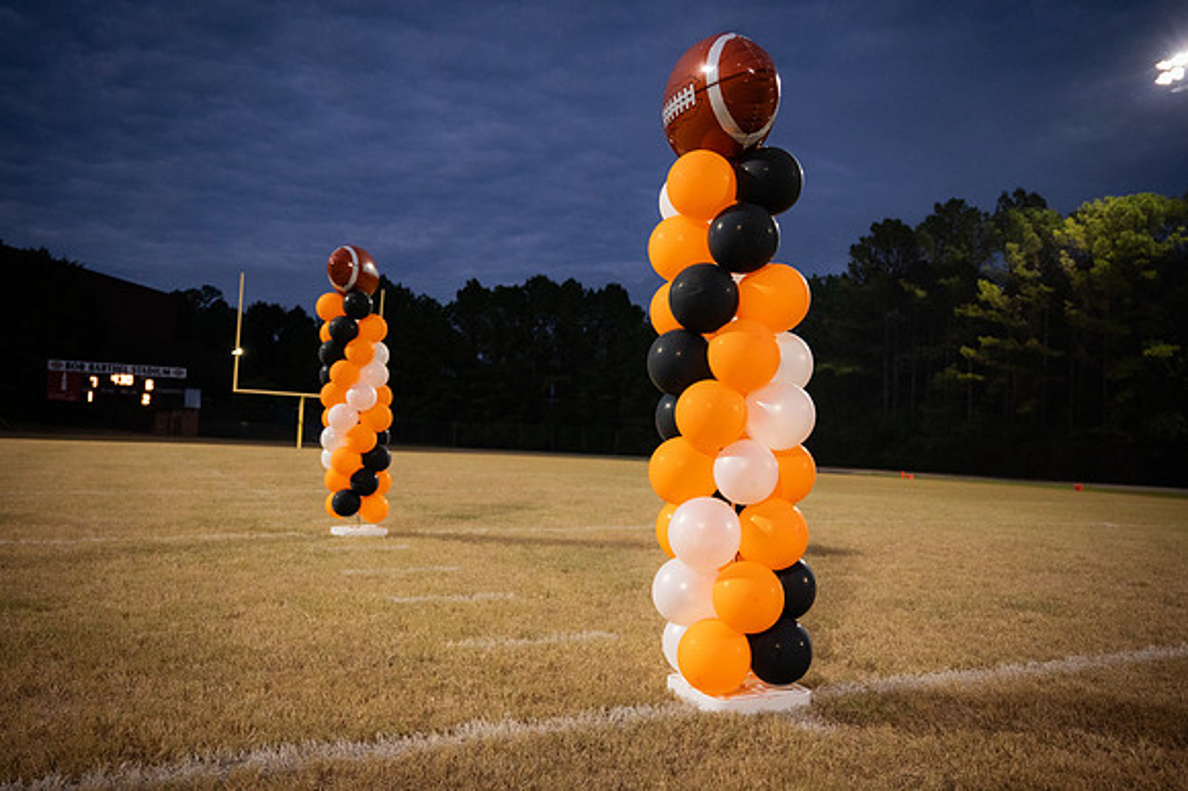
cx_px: 594
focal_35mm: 30
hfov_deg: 62.3
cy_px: 396
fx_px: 983
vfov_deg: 43.8
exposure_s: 1/250
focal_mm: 28.5
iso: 3200
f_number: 4
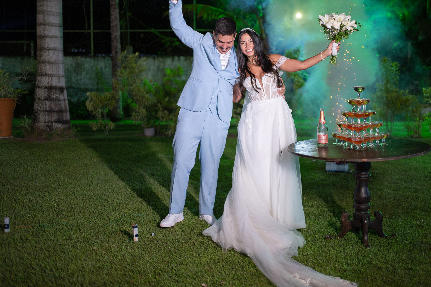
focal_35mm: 48
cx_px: 269
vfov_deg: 28.0
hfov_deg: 40.8
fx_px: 575
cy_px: 116
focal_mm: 35
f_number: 1.4
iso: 4000
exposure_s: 1/640
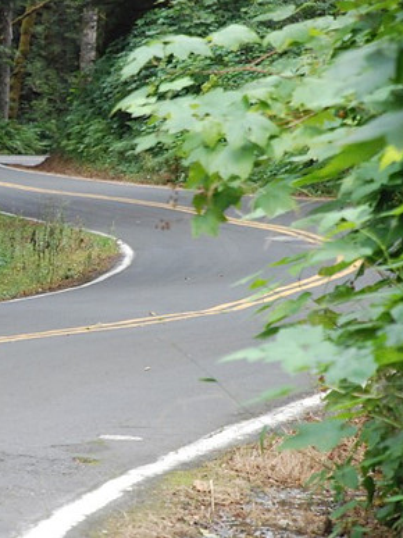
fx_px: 4205
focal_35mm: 271
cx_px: 32
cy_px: 269
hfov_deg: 5.5
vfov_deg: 7.3
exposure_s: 1/100
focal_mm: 125
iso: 1600
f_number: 5.6
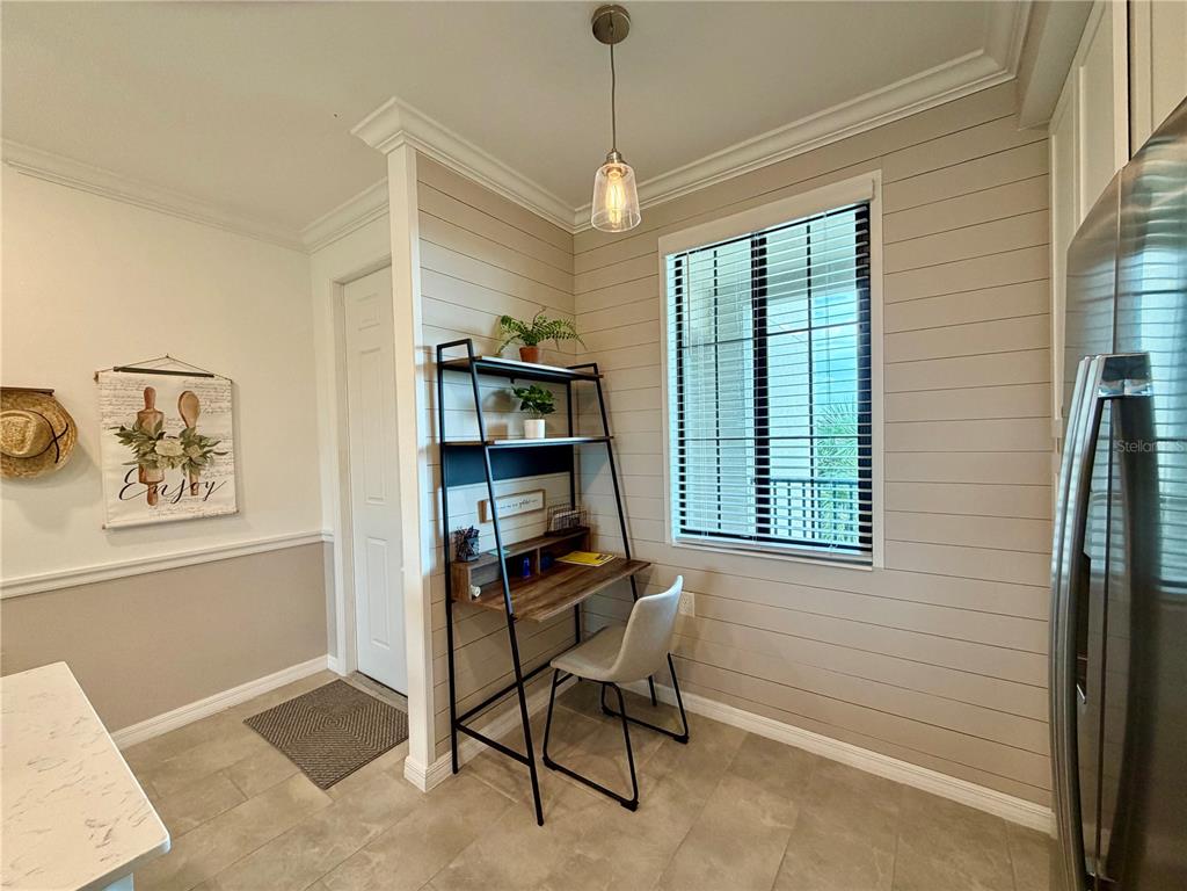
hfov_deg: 102.1
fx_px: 480
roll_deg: +1.0
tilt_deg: -0.6
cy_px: 446
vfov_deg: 85.7
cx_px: 594
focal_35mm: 14
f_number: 2.2
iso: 200
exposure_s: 1/120
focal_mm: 2.22
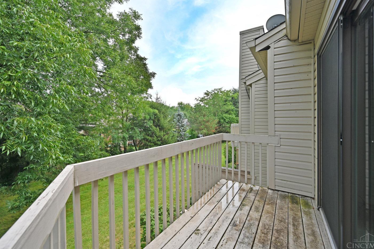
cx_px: 187
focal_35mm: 15
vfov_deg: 77.3
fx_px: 156
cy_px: 121
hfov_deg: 100.4
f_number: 5.6
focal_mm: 14
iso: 100
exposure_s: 1/250
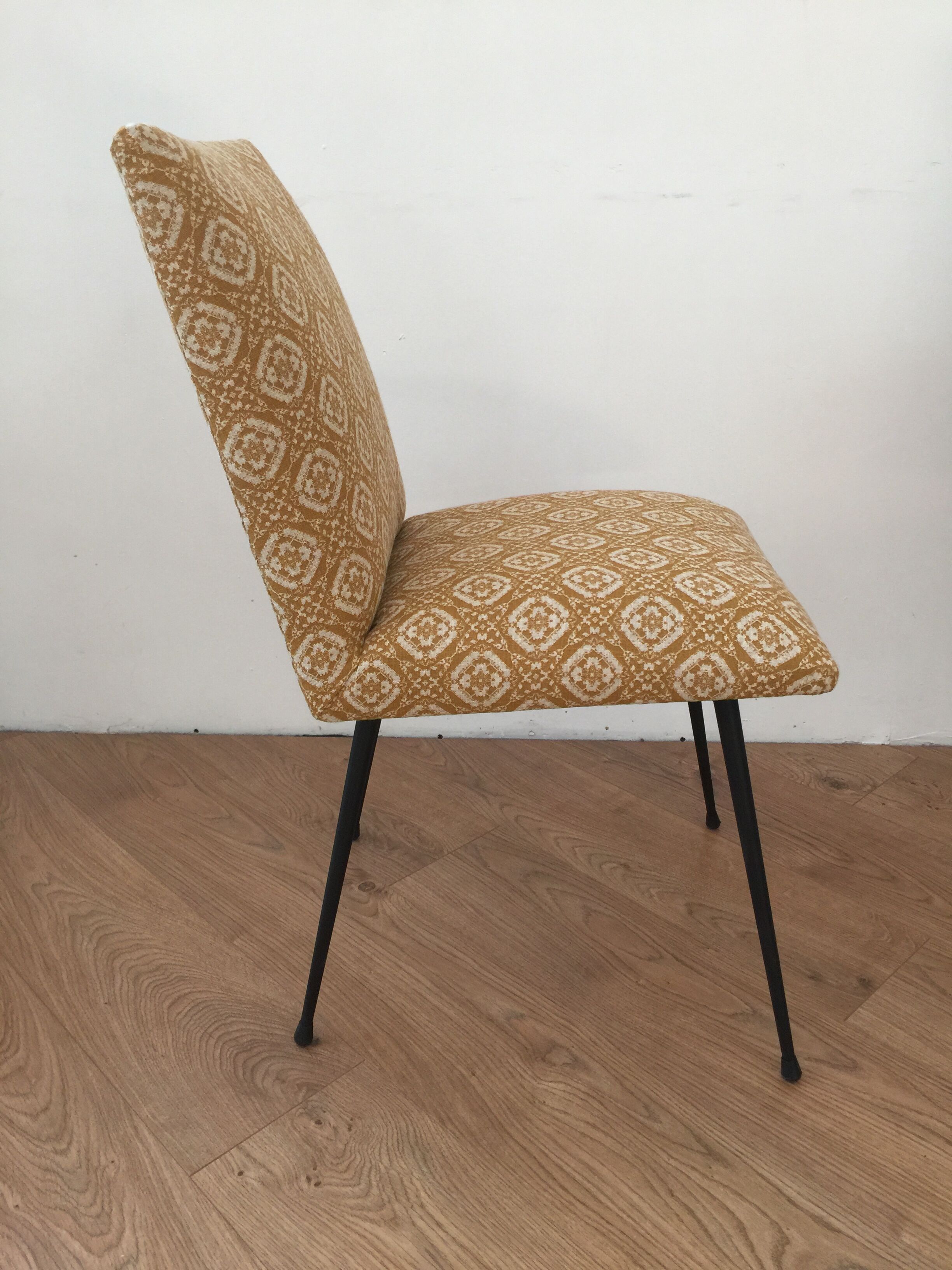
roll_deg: -0.3
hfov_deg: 48.2
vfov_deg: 61.7
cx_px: 476
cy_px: 635
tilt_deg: -21.5
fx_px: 1063
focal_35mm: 29
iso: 64
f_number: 2.2
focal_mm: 4.15
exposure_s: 1/33
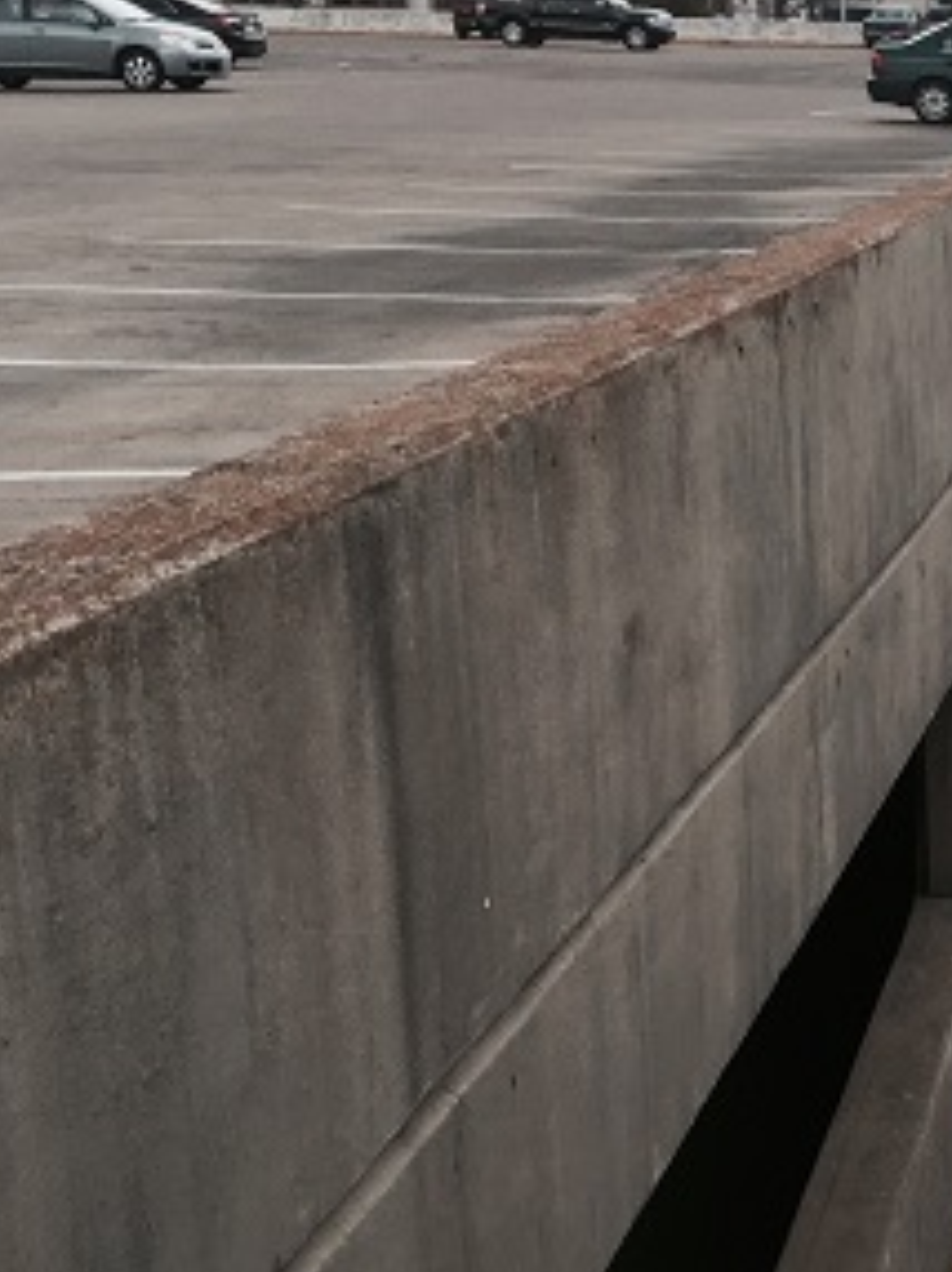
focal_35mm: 68
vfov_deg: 28.6
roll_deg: -1.0
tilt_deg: -13.9
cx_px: 1437
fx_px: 2497
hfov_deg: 18.9
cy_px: 680
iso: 32
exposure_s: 1/549
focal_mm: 4.15
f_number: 2.2
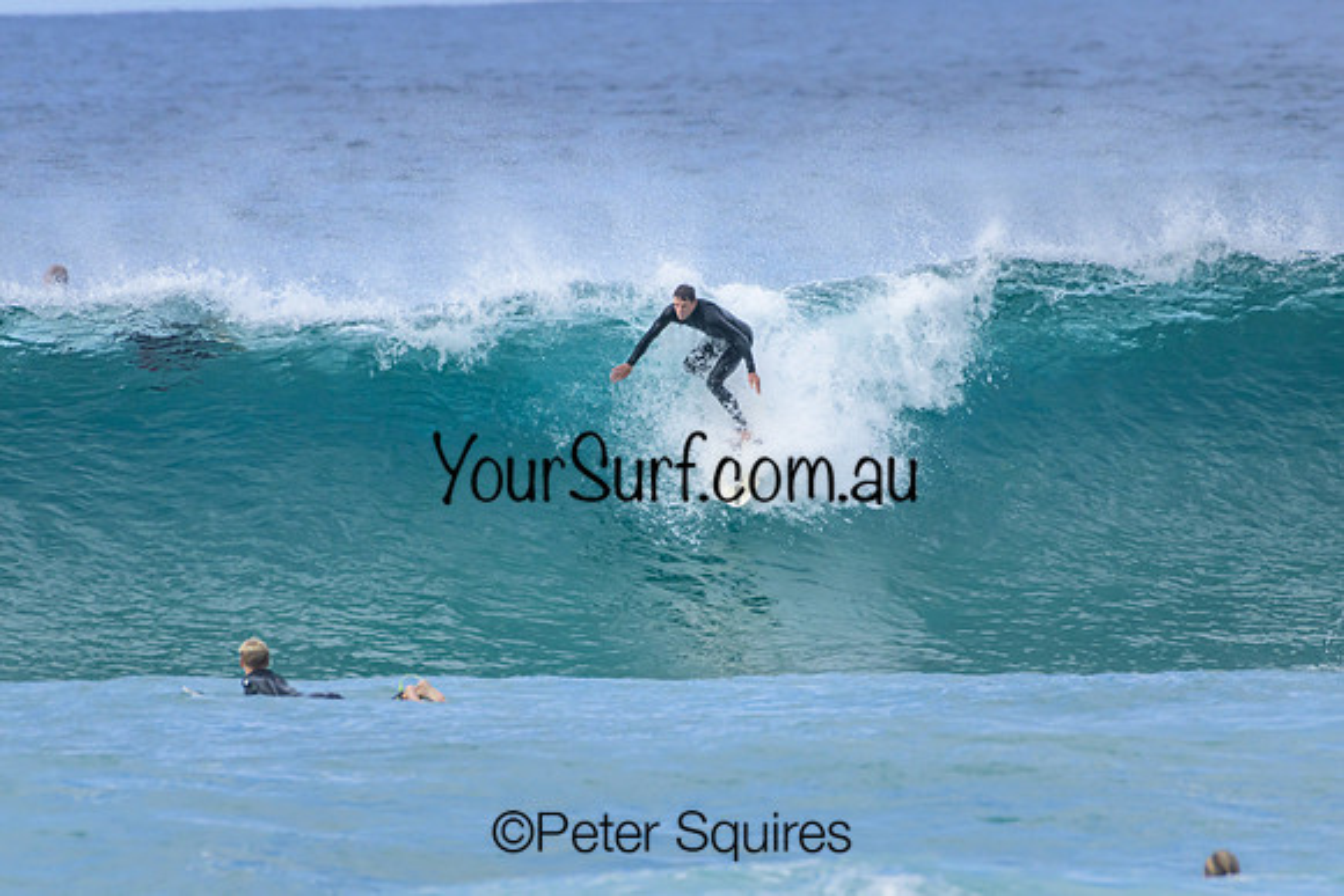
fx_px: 37340
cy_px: 448
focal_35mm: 1000
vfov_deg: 1.4
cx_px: 672
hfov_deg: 2.1
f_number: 11
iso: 1600
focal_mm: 1000
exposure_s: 1/2000
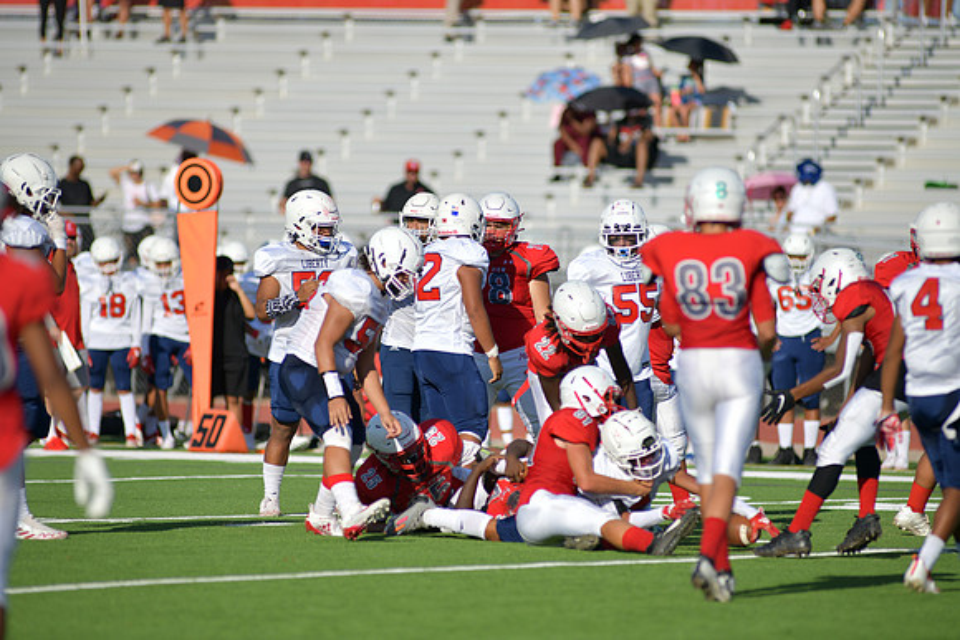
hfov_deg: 6.9
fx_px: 8001
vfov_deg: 4.6
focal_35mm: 300
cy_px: 320
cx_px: 480
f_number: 3.5
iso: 64
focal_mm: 300
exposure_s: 1/2000
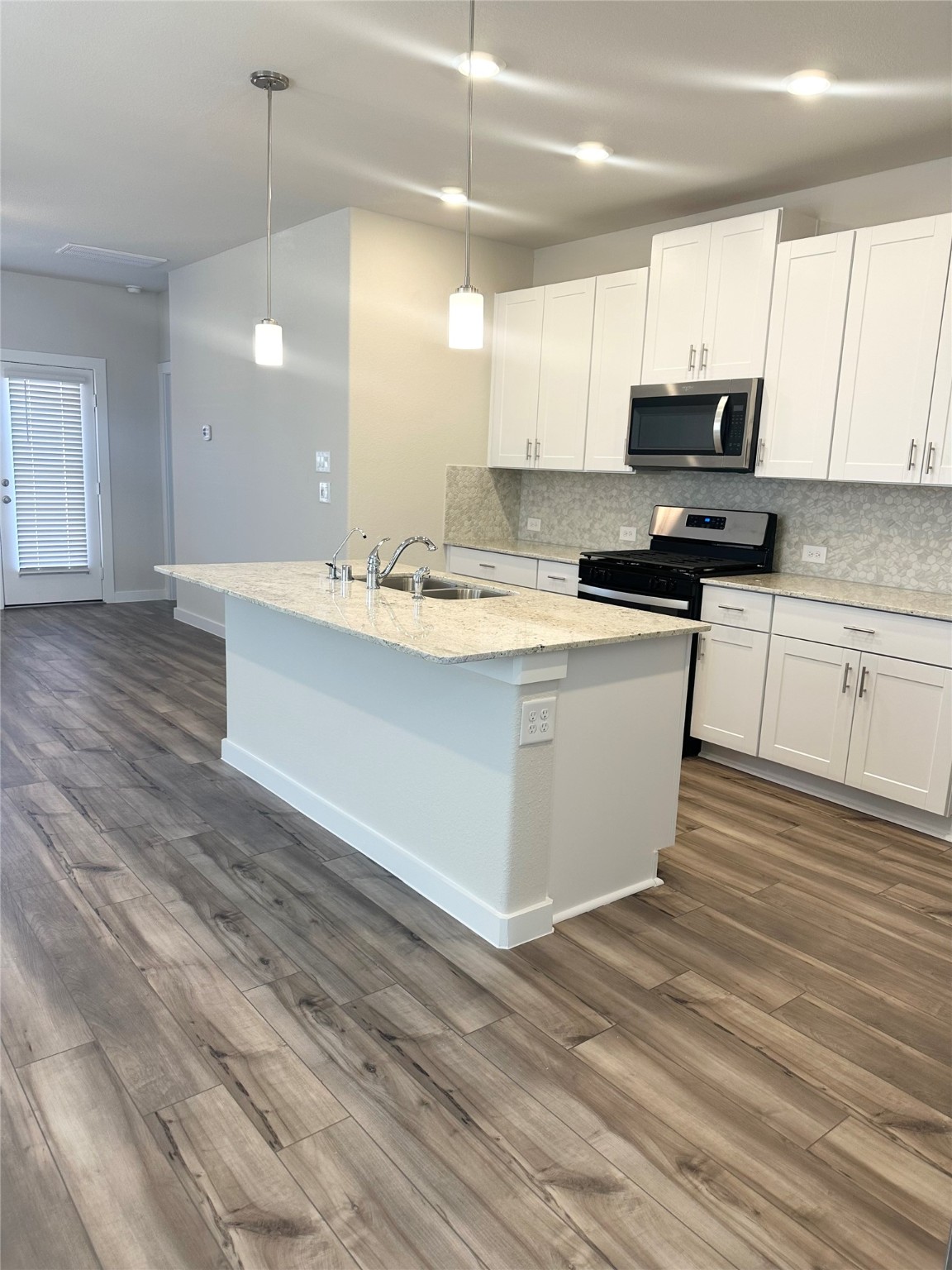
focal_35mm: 24
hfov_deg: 56.8
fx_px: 880
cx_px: 476
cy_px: 635
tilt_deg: -10.6
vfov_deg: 71.6
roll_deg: -3.6
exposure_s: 1/120
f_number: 1.78
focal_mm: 6.86
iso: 125
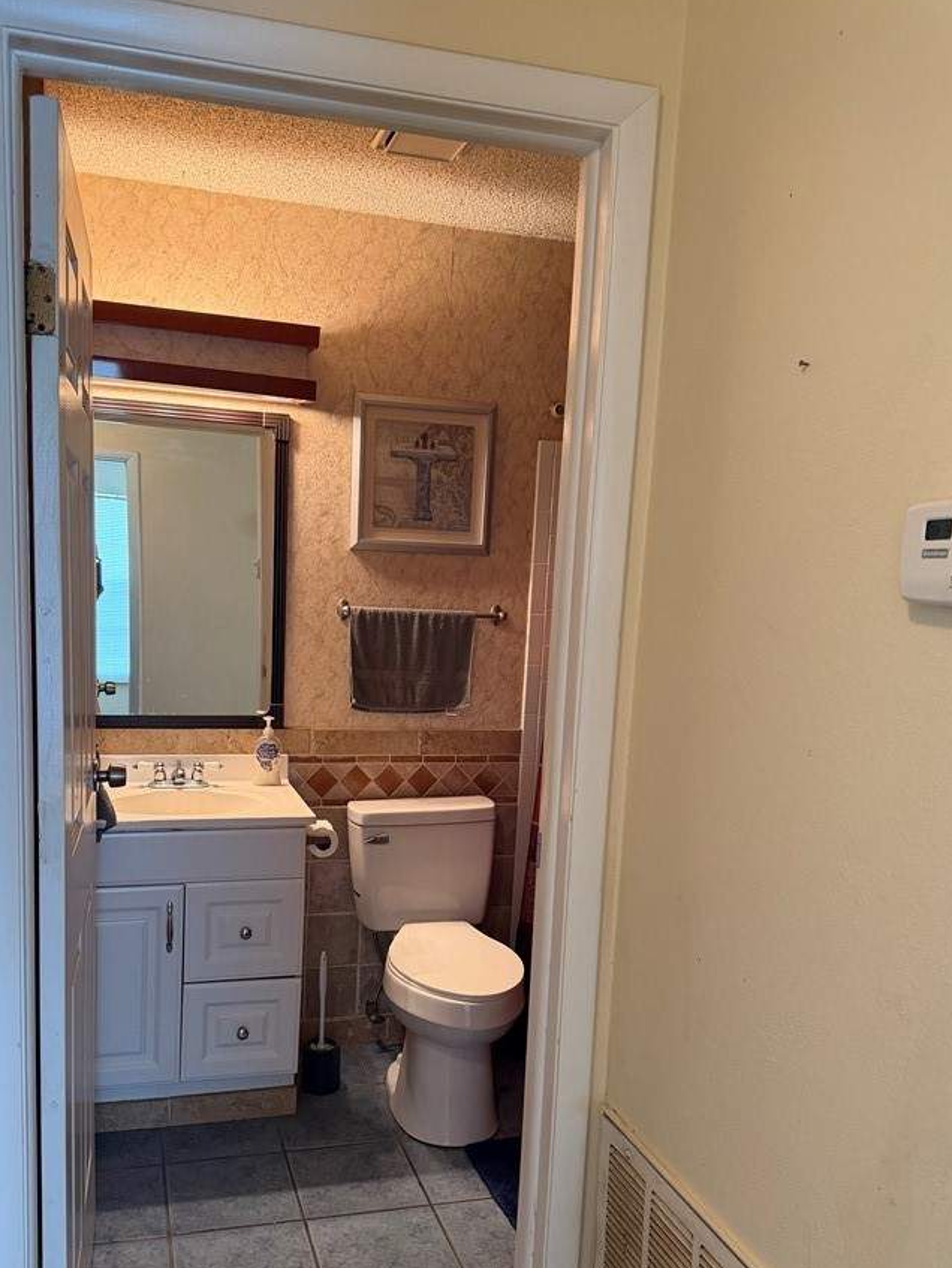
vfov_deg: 61.2
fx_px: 1063
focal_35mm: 29
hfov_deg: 48.1
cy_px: 749
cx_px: 406
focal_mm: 6.76
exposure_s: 1/60
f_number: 1.78
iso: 320
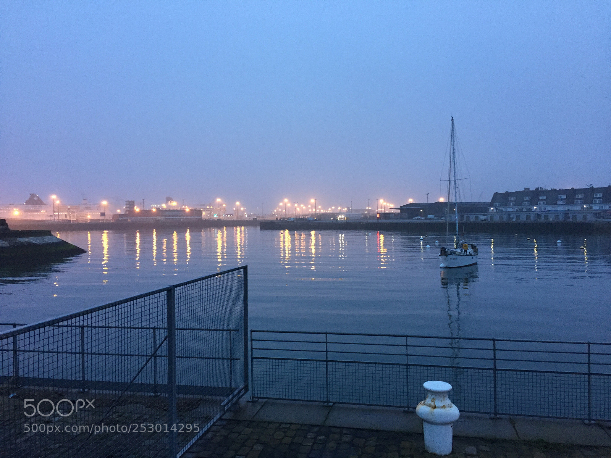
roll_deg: +0.7
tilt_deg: -1.0
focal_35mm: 29
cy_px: 229
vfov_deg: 48.2
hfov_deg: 61.7
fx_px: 512
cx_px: 306
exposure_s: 1/33
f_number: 2.2
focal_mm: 4.15
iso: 200
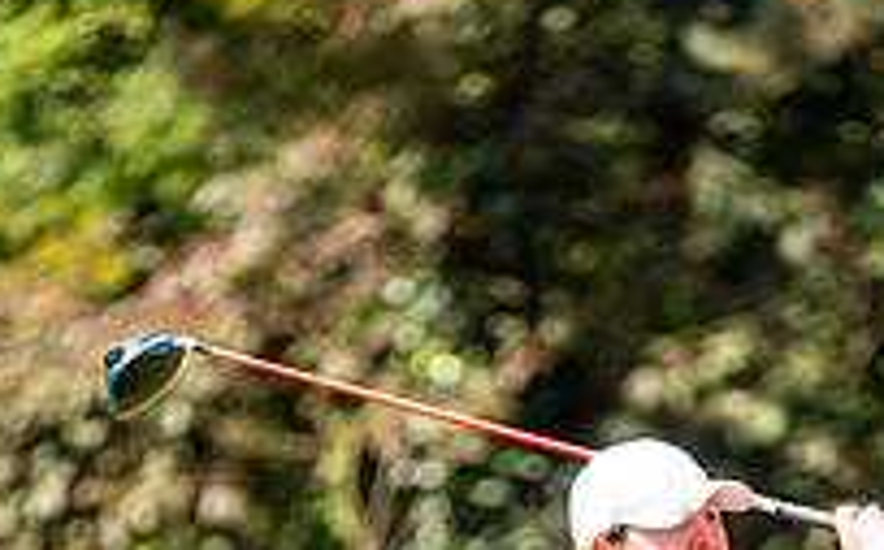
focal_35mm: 676
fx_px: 16268
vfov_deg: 1.9
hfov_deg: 3.1
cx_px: 550
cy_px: 909
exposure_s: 1/1600
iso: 200
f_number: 4.5
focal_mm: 300
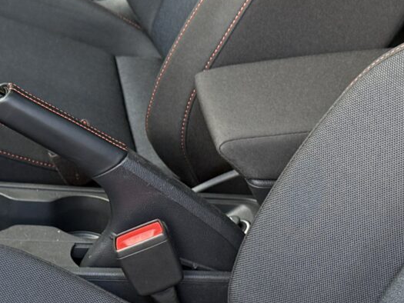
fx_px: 1366
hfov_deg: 16.7
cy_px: 253
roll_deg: -7.5
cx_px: 86
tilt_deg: -34.1
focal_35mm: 117
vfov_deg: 12.6
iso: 160
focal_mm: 6.76
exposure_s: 1/121
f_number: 1.78
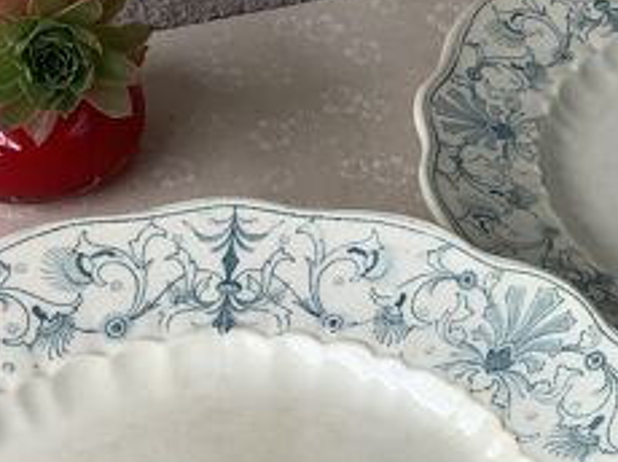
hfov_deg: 23.5
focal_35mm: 81
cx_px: 567
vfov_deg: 17.9
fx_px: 1445
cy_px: 414
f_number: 2.4
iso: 40
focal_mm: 3.3
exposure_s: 1/120
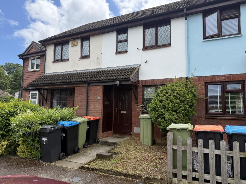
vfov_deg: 56.8
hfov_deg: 71.6
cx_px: 123
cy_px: 92
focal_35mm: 24
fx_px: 171
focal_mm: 6.76
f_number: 1.78
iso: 100
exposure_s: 1/2907
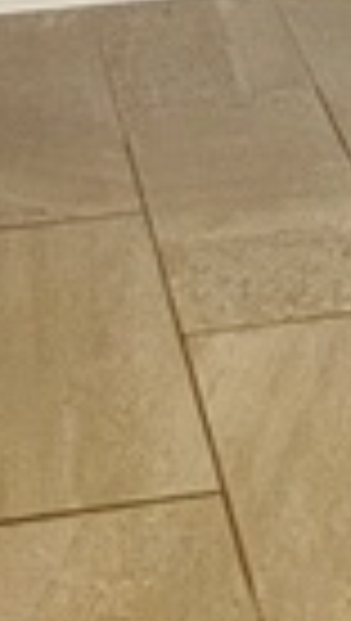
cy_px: 27
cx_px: 207
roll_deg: +2.4
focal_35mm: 111
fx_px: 1830
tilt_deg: -24.7
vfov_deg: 18.8
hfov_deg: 11.0
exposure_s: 1/60
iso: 640
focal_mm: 1.57
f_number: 1.8
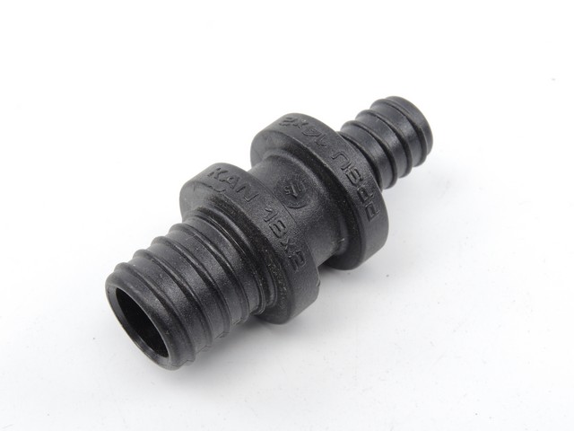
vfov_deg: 22.3
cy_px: 216
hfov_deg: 29.4
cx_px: 287
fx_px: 1094
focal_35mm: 66
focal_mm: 14.1
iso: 200
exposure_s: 1/125
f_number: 8
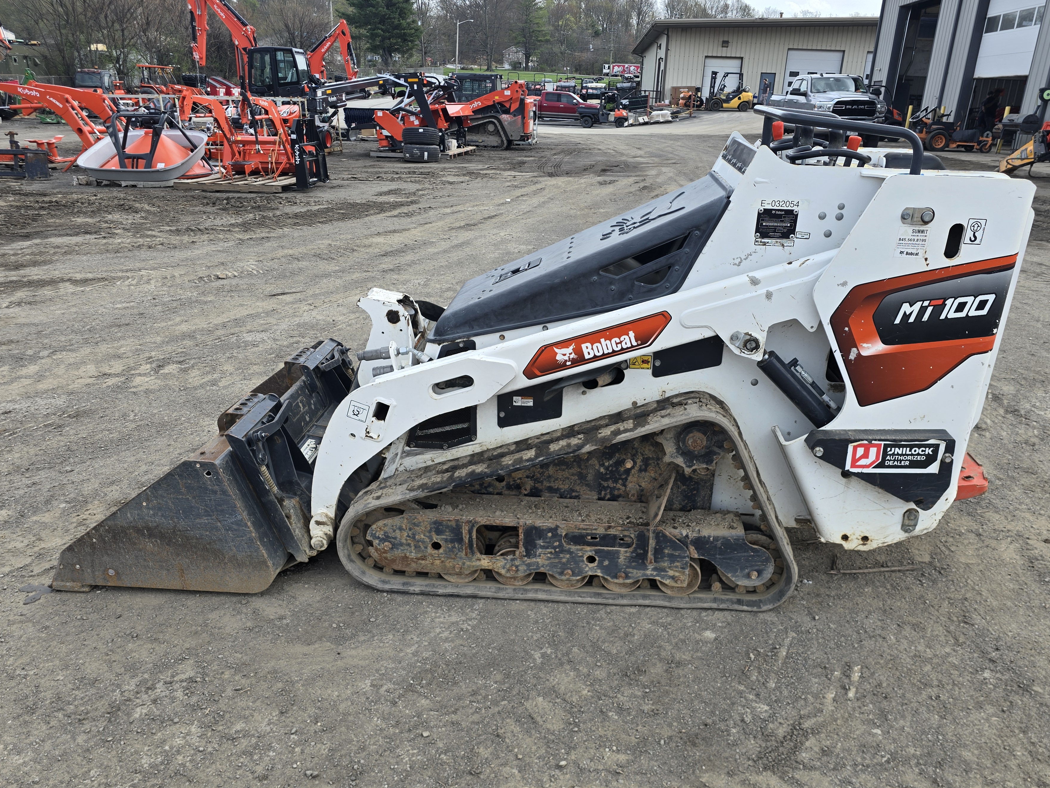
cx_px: 543
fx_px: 789
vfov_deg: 53.0
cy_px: 421
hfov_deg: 67.3
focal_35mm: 26
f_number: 1.7
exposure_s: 1/321
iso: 12
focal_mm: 6.3
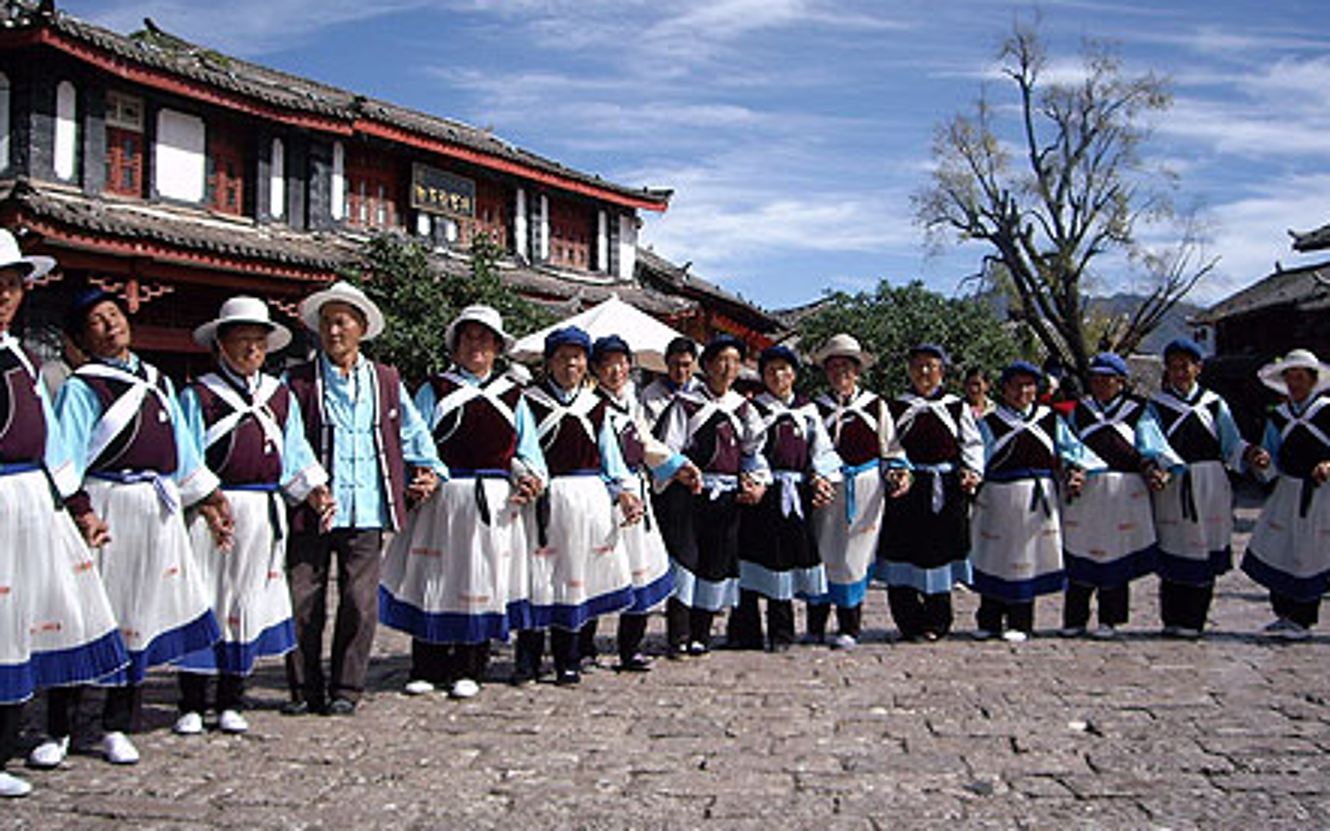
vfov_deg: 31.2
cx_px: 671
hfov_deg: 48.2
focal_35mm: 41
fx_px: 1486
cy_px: 373
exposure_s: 1/640
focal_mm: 6.2
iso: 64
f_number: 4.3
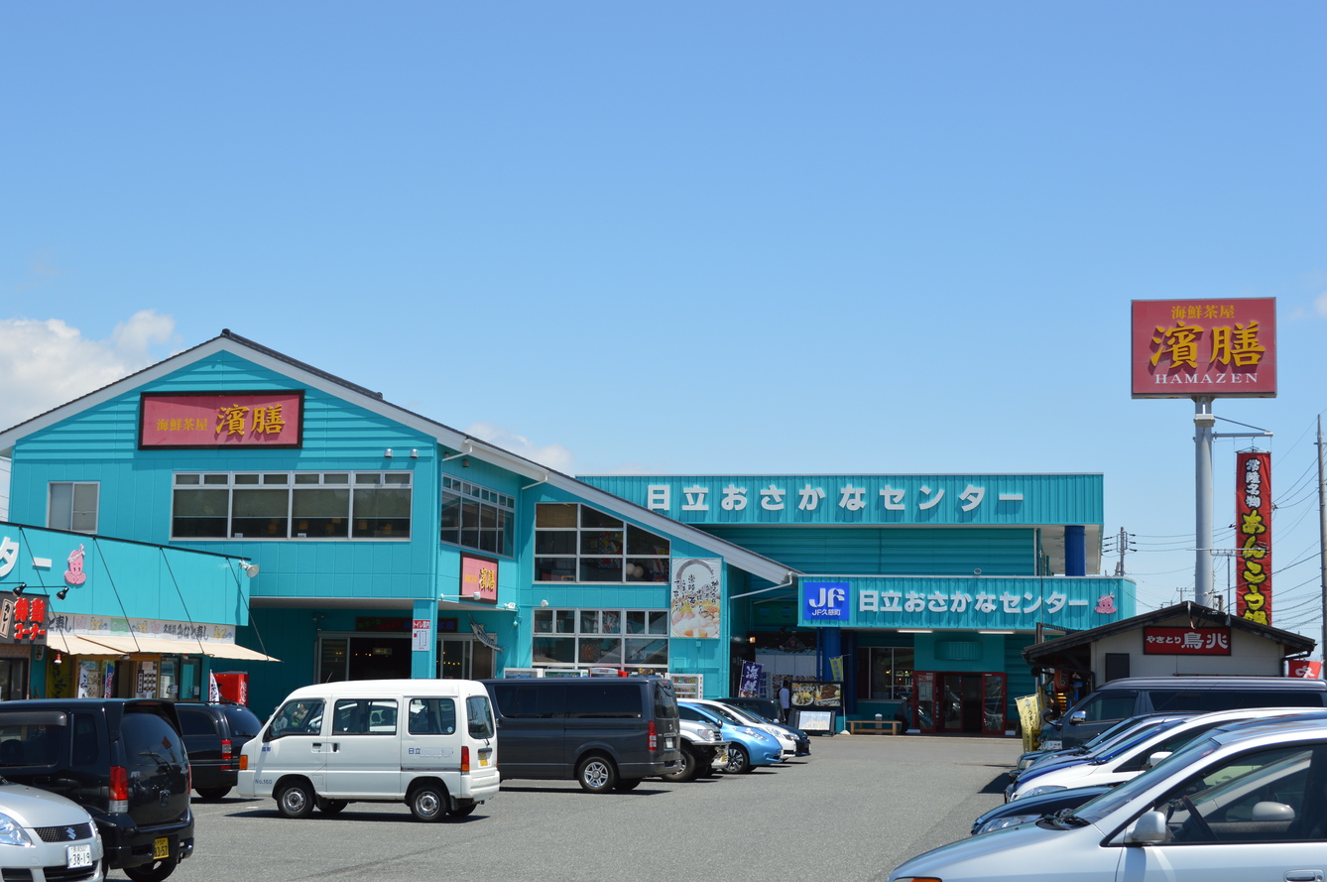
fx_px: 1933
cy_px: 441
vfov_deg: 25.7
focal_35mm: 52
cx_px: 664
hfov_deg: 37.9
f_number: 8
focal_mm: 35
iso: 100
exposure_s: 1/250
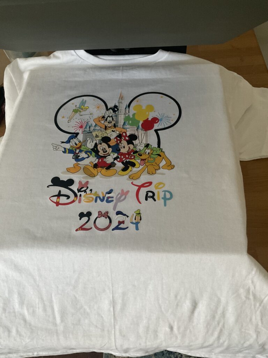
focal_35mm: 29
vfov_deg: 61.7
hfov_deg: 48.2
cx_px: 134
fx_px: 299
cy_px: 179
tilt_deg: -56.9
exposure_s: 1/53
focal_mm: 3
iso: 320
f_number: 1.8
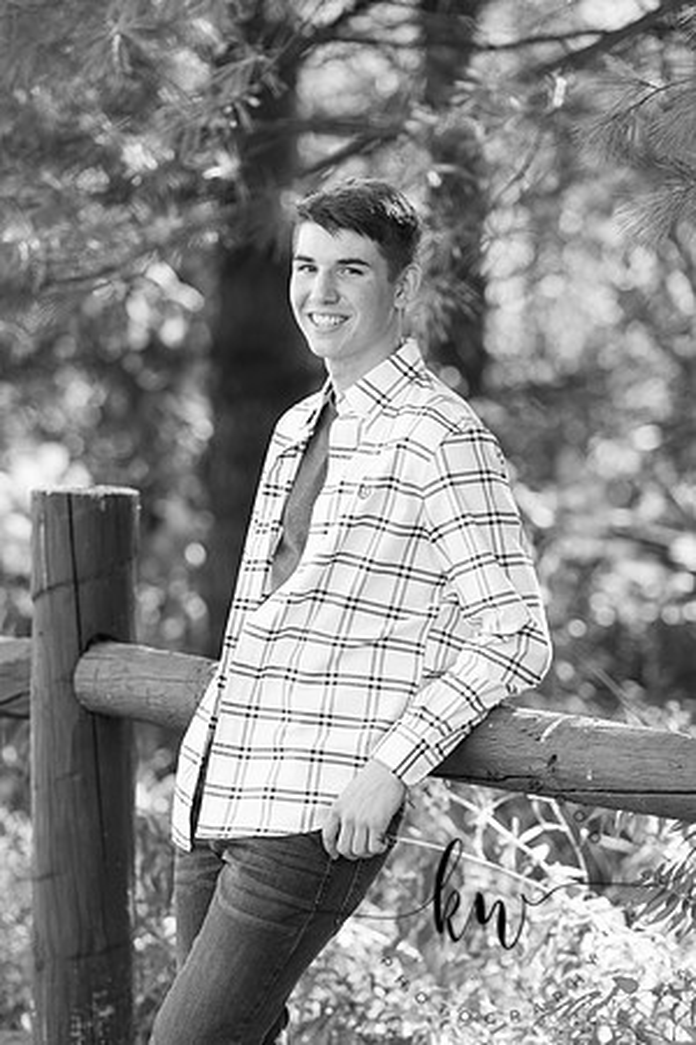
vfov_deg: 13.7
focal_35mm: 150
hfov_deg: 9.1
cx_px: 348
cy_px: 522
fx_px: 4350
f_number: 3.2
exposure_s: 1/250
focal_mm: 150
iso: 400
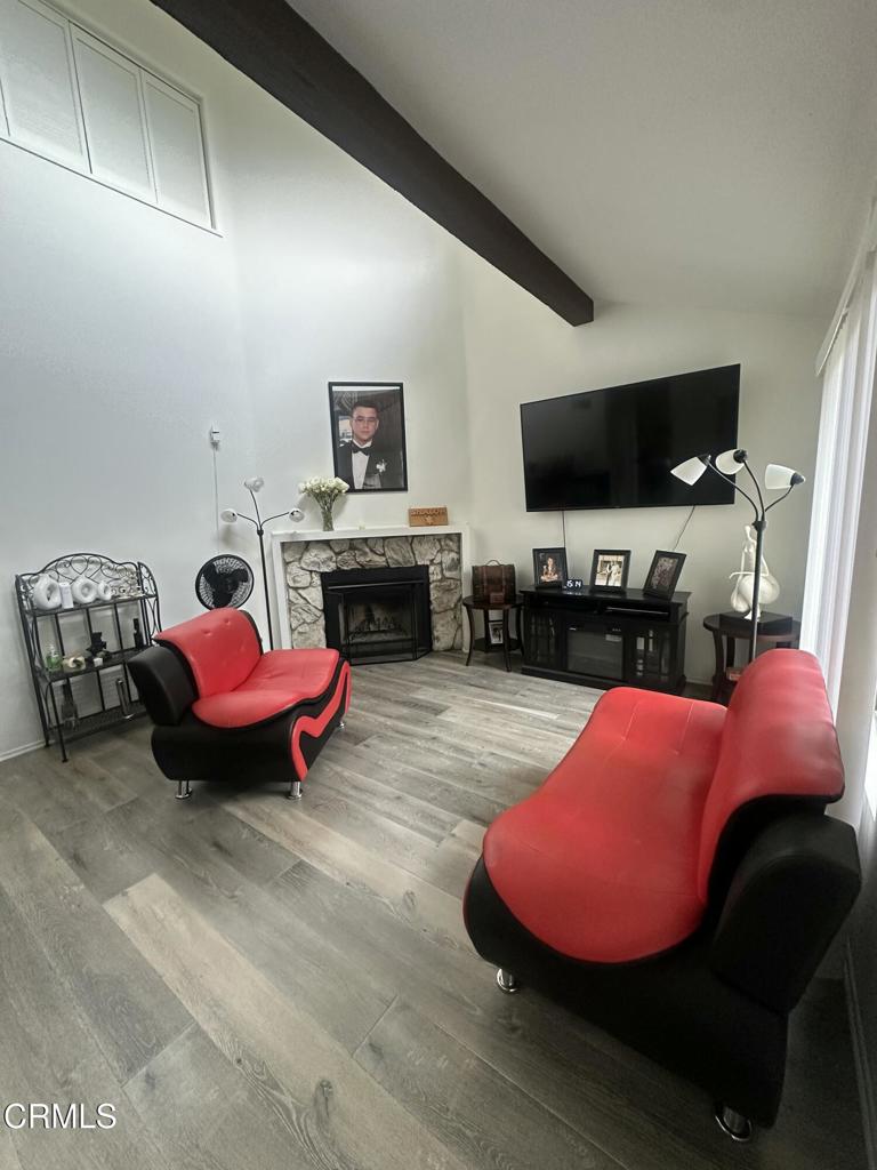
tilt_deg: -8.9
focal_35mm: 14
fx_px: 473
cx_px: 438
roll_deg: +1.9
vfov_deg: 102.1
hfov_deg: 85.7
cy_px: 585
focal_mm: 2.22
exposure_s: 1/97
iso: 320
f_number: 2.2
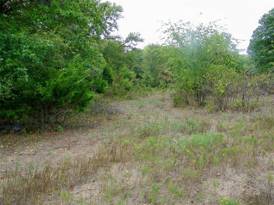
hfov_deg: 56.8
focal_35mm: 32
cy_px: 102
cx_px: 137
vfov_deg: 44.2
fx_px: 253
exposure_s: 1/160
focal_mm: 5.8
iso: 80
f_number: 3.6
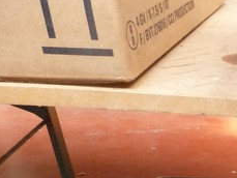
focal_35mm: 95
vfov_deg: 14.2
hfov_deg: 16.2
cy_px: 291
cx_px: 466
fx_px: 651
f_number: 3.3
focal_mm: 4.3
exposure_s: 1/60
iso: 320
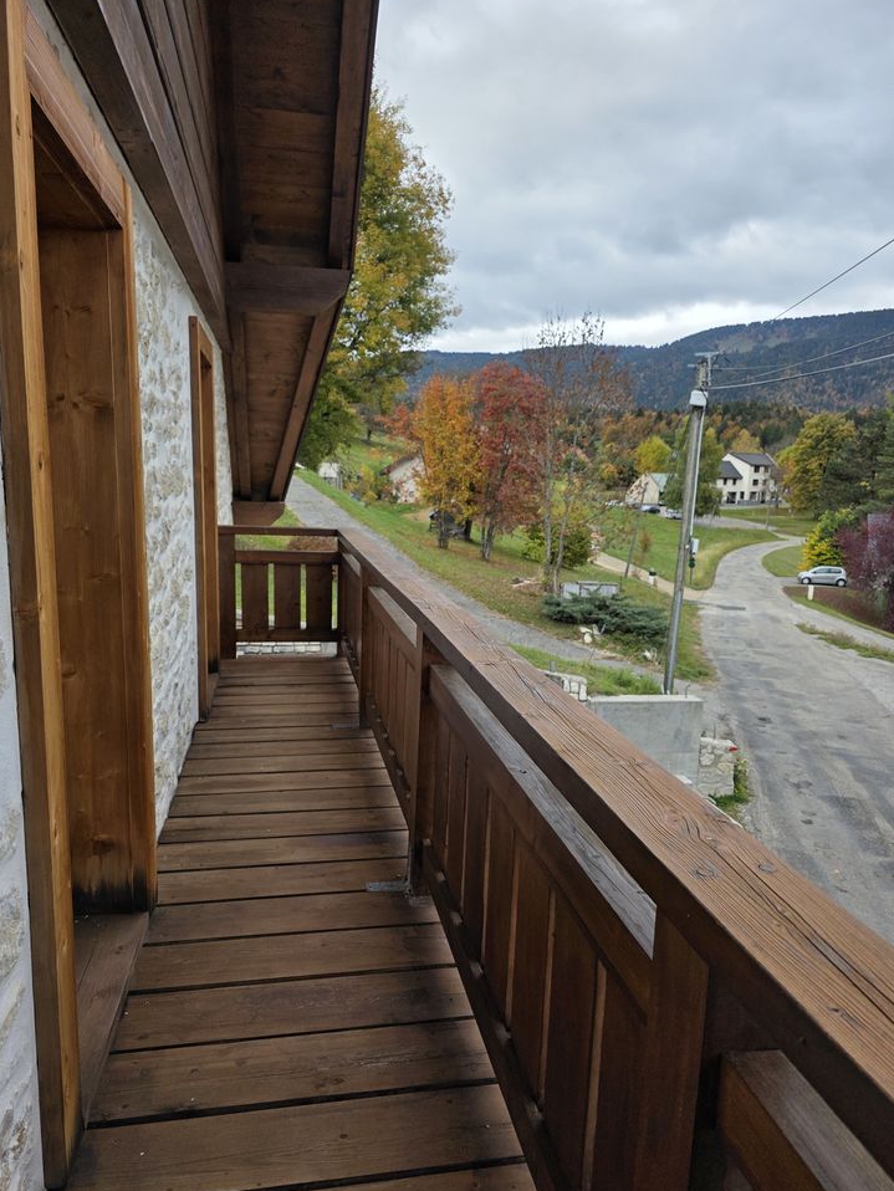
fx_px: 826
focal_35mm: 24
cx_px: 438
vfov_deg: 71.6
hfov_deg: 56.8
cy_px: 605
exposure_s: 1/359
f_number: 1.7
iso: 25
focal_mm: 6.3
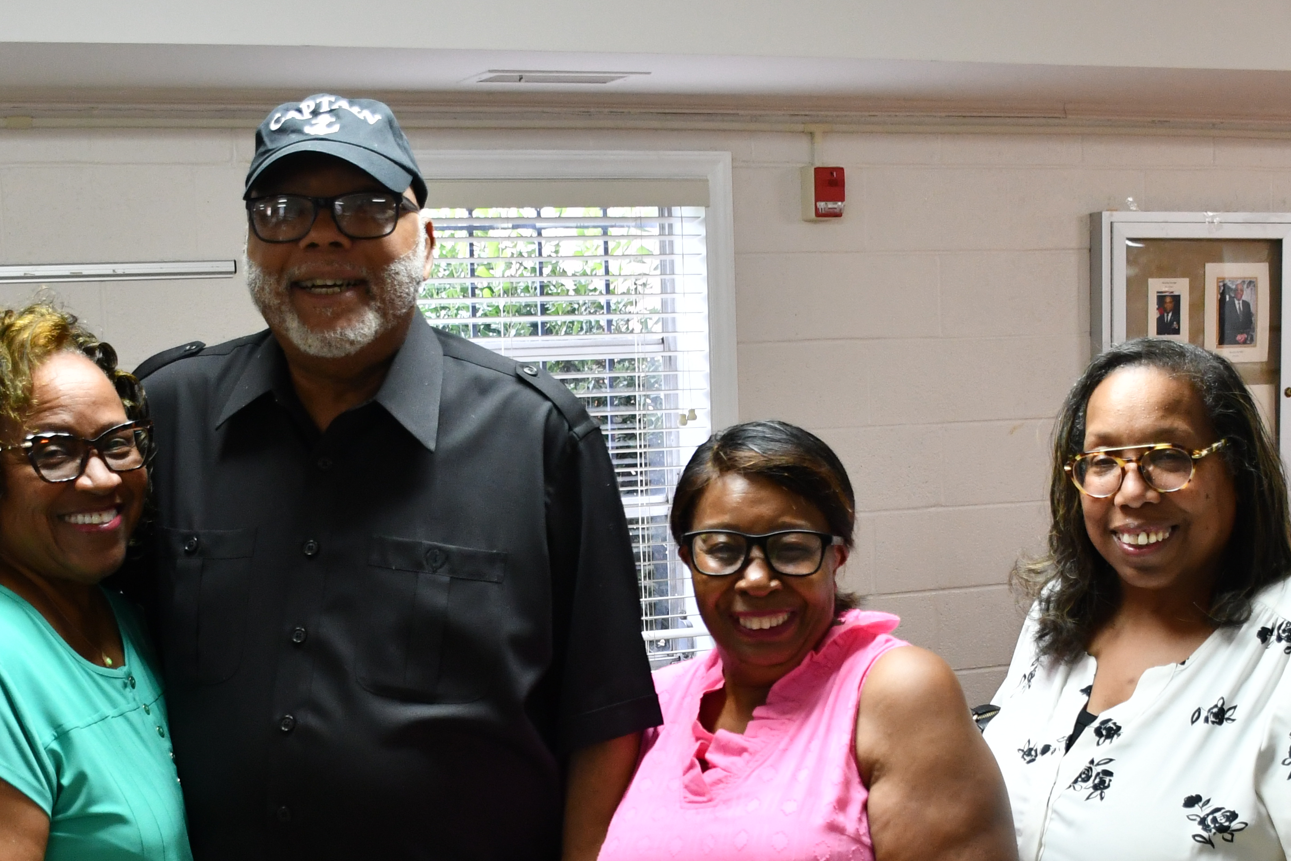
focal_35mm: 60
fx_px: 2151
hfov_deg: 33.4
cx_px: 620
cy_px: 713
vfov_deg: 22.3
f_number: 3.5
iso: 1100
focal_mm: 20
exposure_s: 1/125
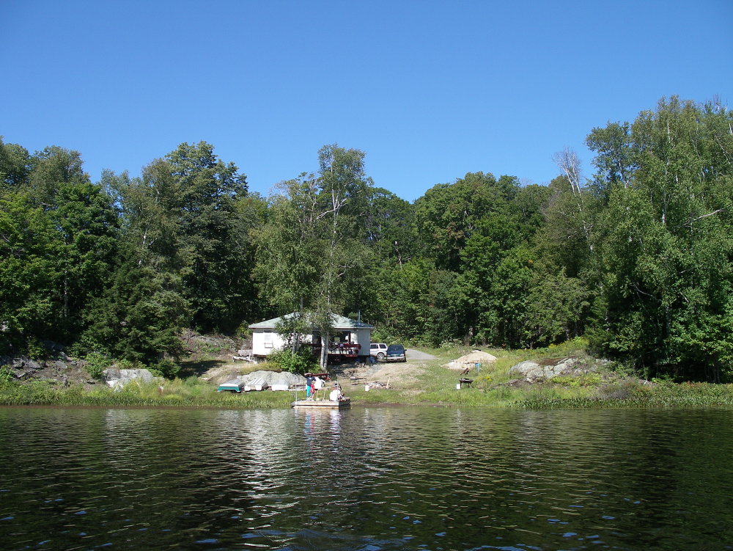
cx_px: 366
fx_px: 784
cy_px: 276
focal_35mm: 37
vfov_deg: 38.7
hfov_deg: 50.1
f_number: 4.2
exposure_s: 1/250
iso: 80
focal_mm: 7.8
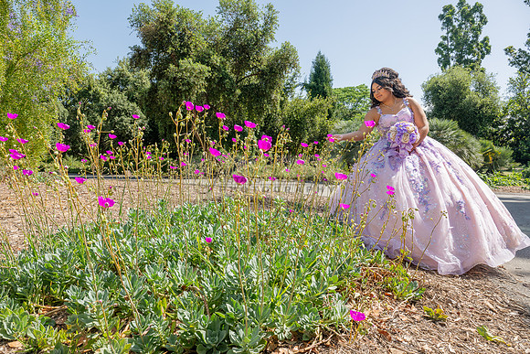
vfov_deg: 48.8
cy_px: 177
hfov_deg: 68.4
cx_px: 265
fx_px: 390
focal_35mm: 26
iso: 200
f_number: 10
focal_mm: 26.5
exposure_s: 1/200
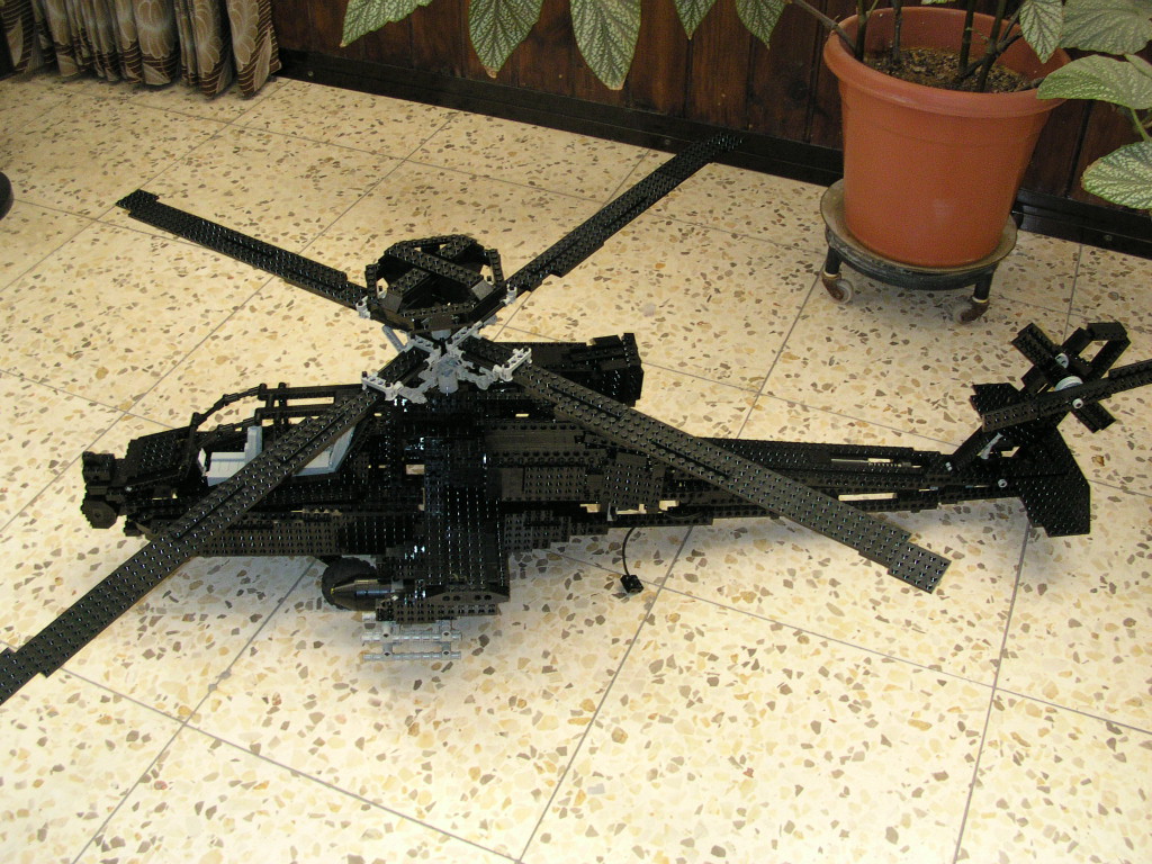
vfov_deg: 38.7
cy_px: 432
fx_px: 1231
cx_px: 576
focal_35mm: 37
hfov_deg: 50.1
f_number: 2.7
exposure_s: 1/24.6
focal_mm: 5.6
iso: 200
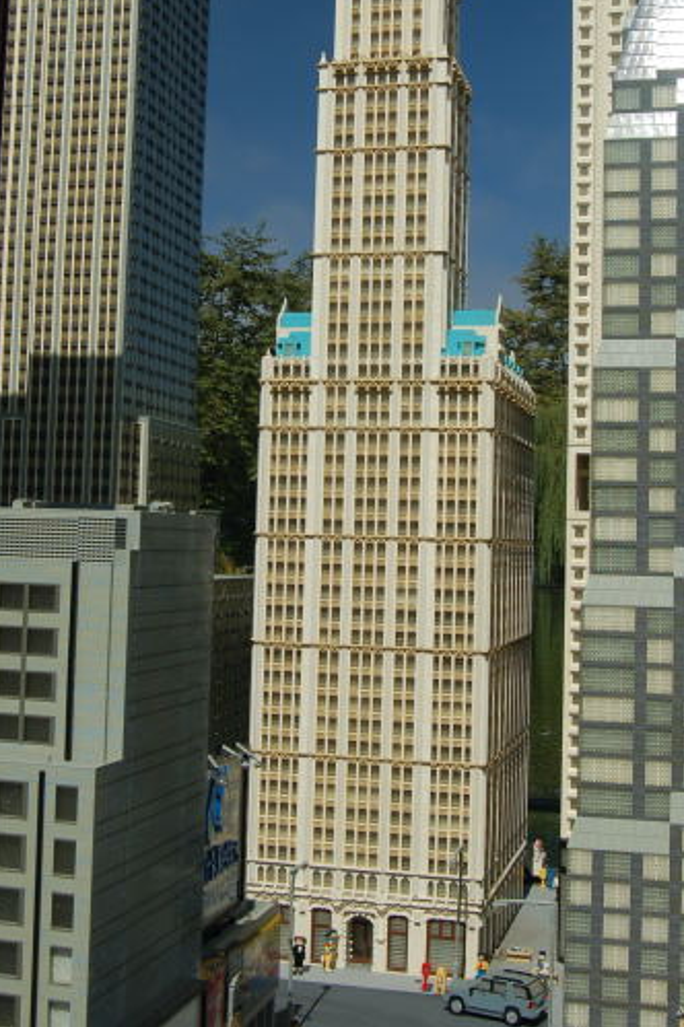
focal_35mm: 50
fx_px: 1427
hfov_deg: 27.0
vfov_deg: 39.4
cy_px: 403
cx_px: 333
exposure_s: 1/320
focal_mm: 26
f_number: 9
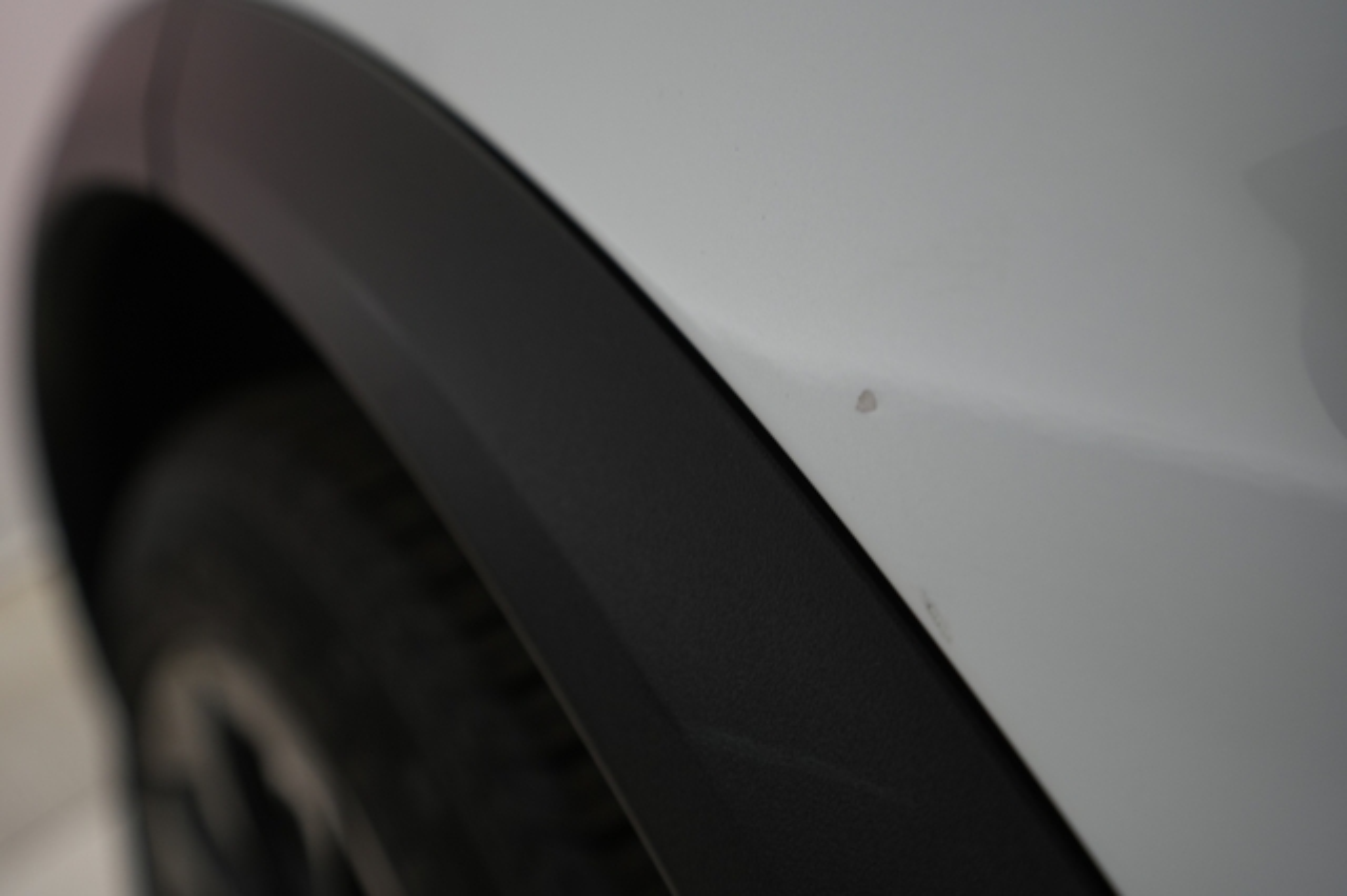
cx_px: 674
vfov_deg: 46.4
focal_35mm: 28
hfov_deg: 65.5
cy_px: 448
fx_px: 1047
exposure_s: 1/80
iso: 500
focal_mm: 28
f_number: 4
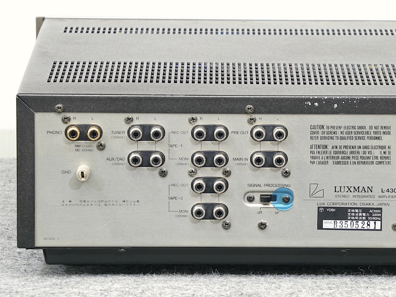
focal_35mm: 300
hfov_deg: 6.6
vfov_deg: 5.0
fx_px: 3432
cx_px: 198
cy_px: 148
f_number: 5.8
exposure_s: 1/1.6
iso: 200
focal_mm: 53.8
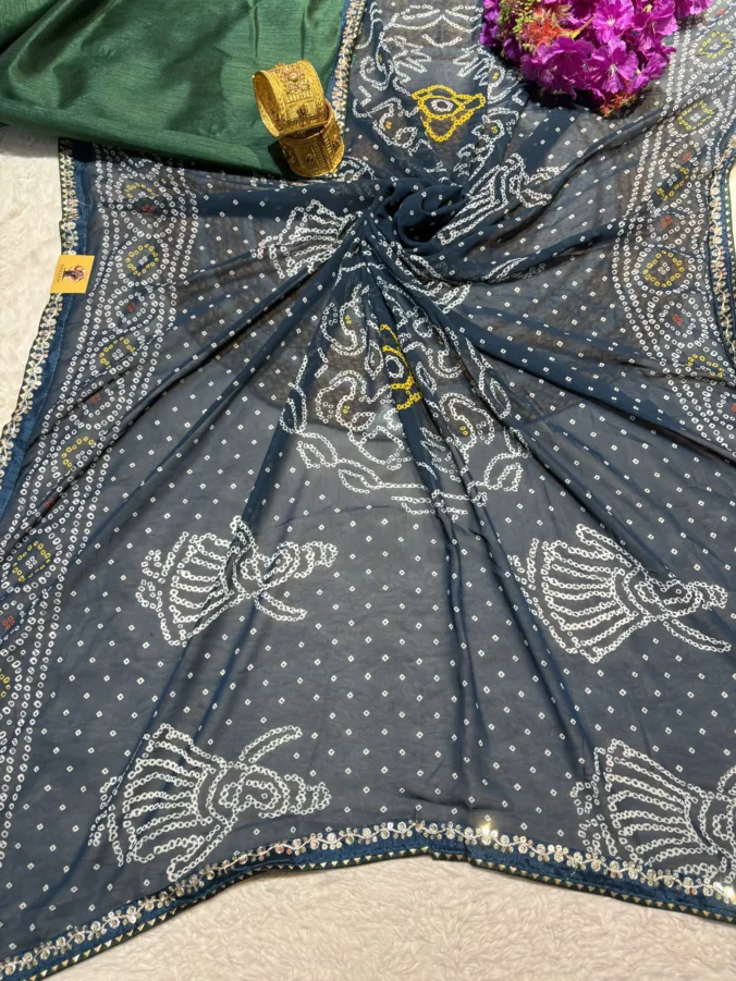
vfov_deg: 67.3
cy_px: 490
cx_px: 368
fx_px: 737
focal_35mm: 26
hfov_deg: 53.1
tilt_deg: -70.7
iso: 100
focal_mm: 5.96
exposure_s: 1/50
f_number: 1.6
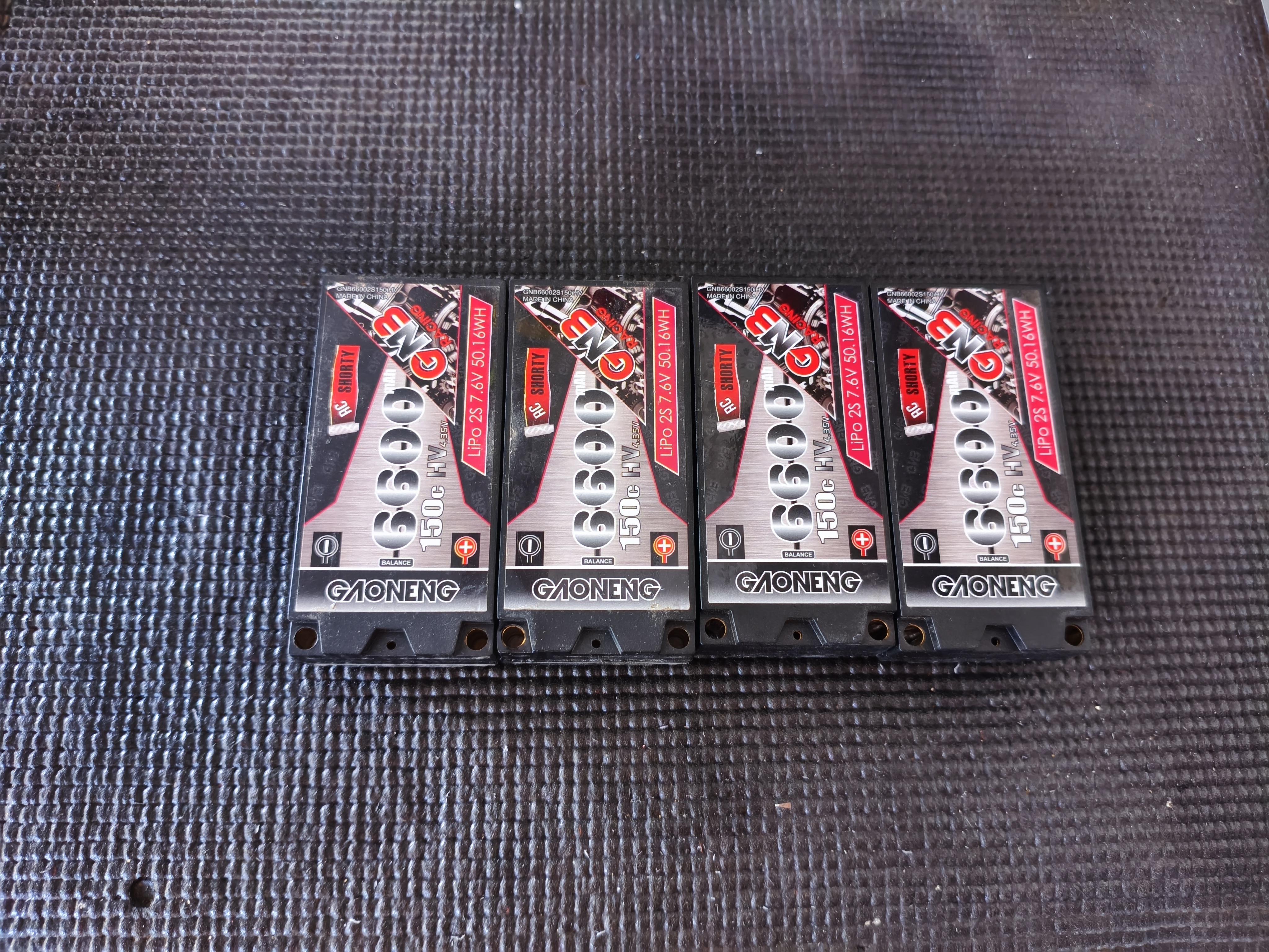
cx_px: 634
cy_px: 476
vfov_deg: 53.1
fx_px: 953
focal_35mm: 26
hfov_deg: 67.3
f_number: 1.5
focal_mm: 4.94
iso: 2000
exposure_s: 1/25
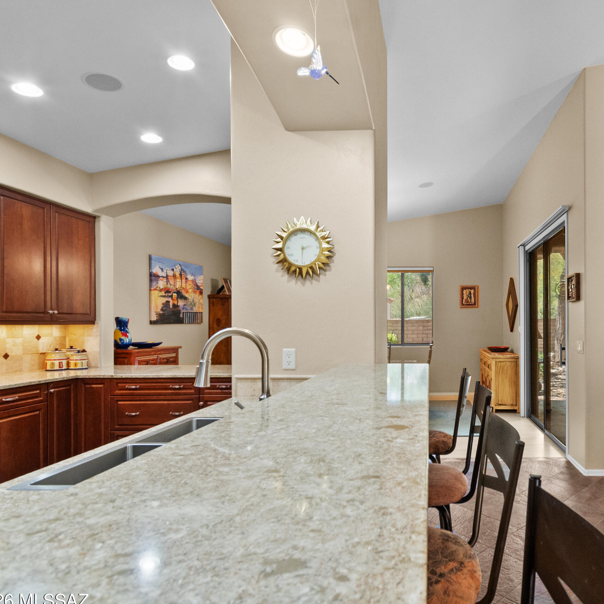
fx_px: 395
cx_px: 433
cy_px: 314
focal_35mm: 20
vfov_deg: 74.8
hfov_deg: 71.0
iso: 1250
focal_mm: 10
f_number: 6.3
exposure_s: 1/20
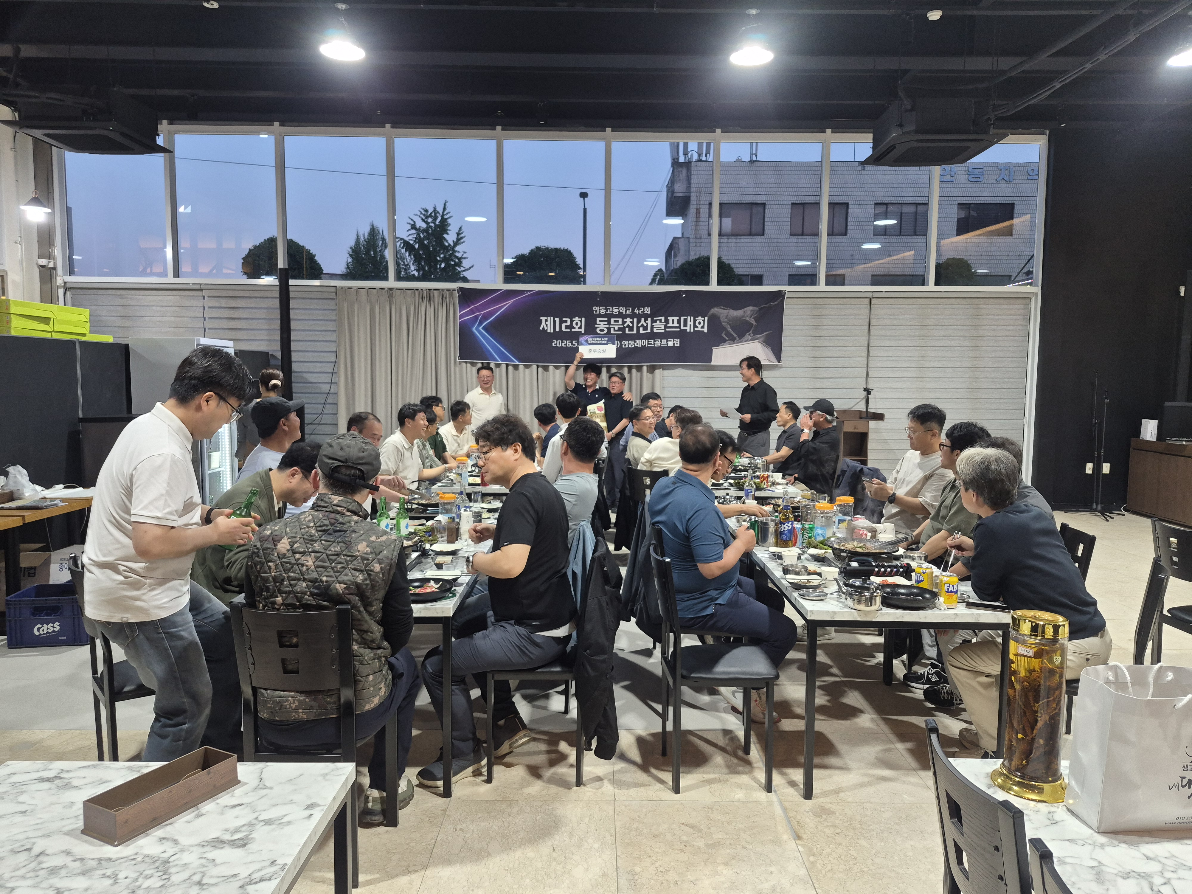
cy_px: 447
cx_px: 596
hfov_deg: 73.9
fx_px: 792
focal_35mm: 23
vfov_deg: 58.9
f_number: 1.8
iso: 200
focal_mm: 5.4
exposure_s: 1/120
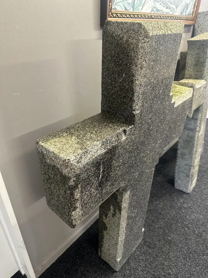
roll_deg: -3.6
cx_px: 104
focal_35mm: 24
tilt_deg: -30.4
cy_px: 139
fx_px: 192
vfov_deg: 71.6
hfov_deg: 56.8
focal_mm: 6.86
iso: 500
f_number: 1.78
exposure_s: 1/50
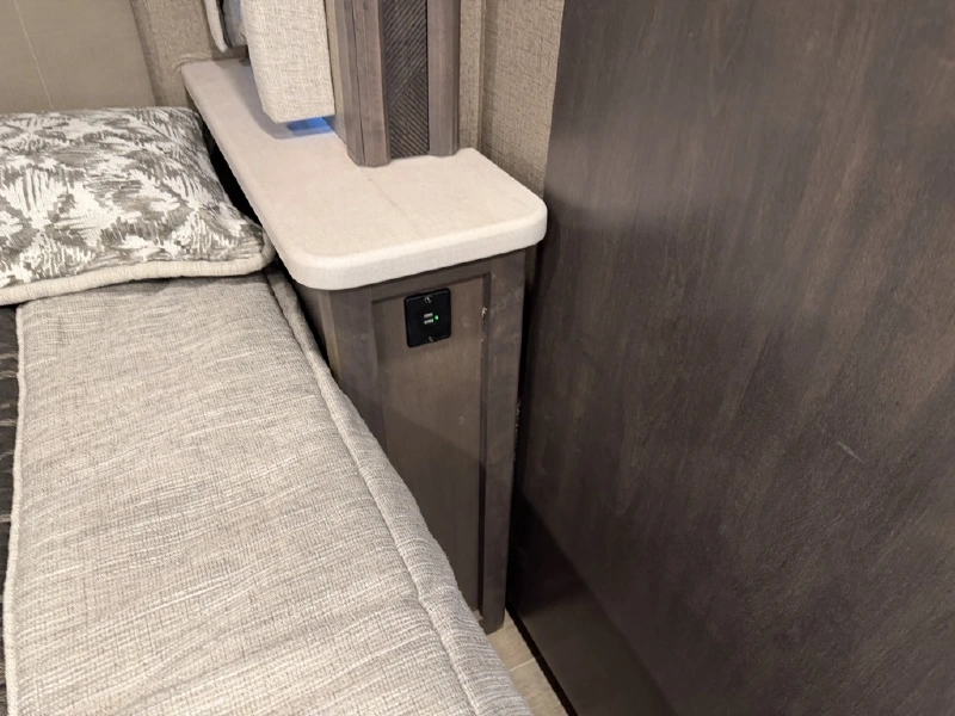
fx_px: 662
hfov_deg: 71.6
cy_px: 358
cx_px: 478
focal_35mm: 24
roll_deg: -3.4
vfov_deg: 56.8
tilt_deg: -33.2
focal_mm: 6.76
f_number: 1.78
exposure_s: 1/60
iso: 500
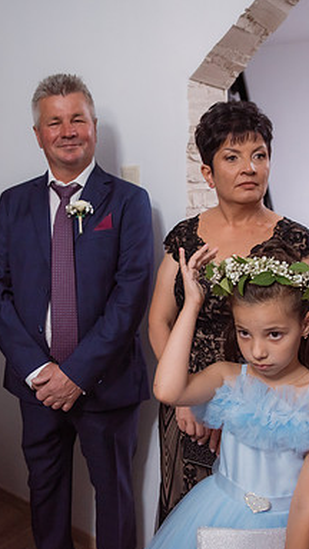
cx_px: 132
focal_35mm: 38
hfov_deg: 31.1
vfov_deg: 52.8
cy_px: 275
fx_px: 554
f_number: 2.8
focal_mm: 24
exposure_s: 1/200
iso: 1600
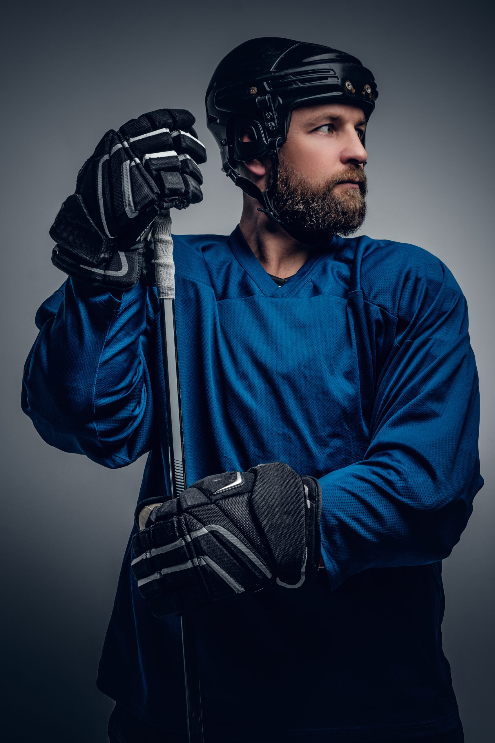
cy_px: 372
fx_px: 1732
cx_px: 248
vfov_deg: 24.2
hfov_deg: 16.3
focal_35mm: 84
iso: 200
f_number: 11
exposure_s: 1/180
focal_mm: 56
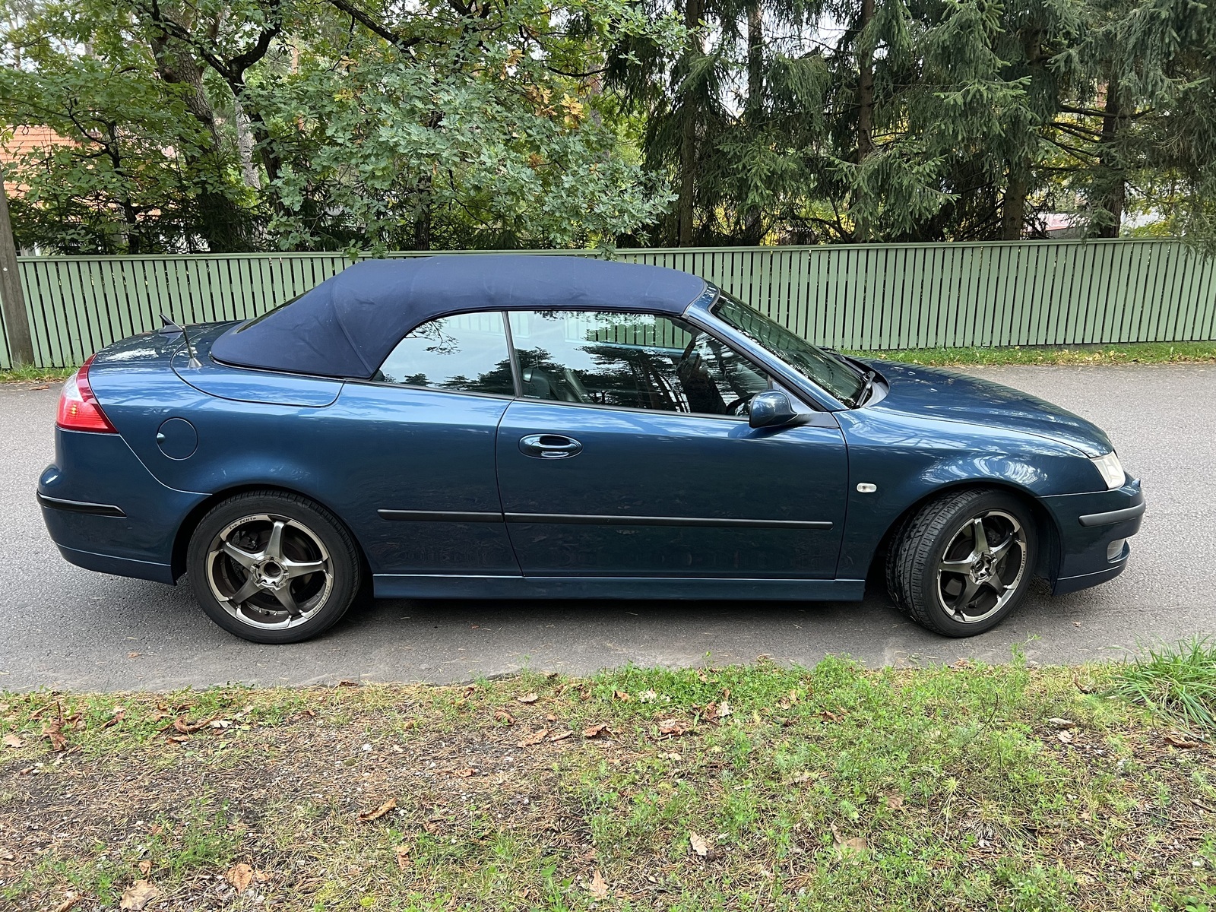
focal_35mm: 26
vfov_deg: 53.1
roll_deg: +0.4
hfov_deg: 67.3
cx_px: 608
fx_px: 913
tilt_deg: -15.3
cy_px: 456
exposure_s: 1/61
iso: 125
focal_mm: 5.7
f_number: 1.5
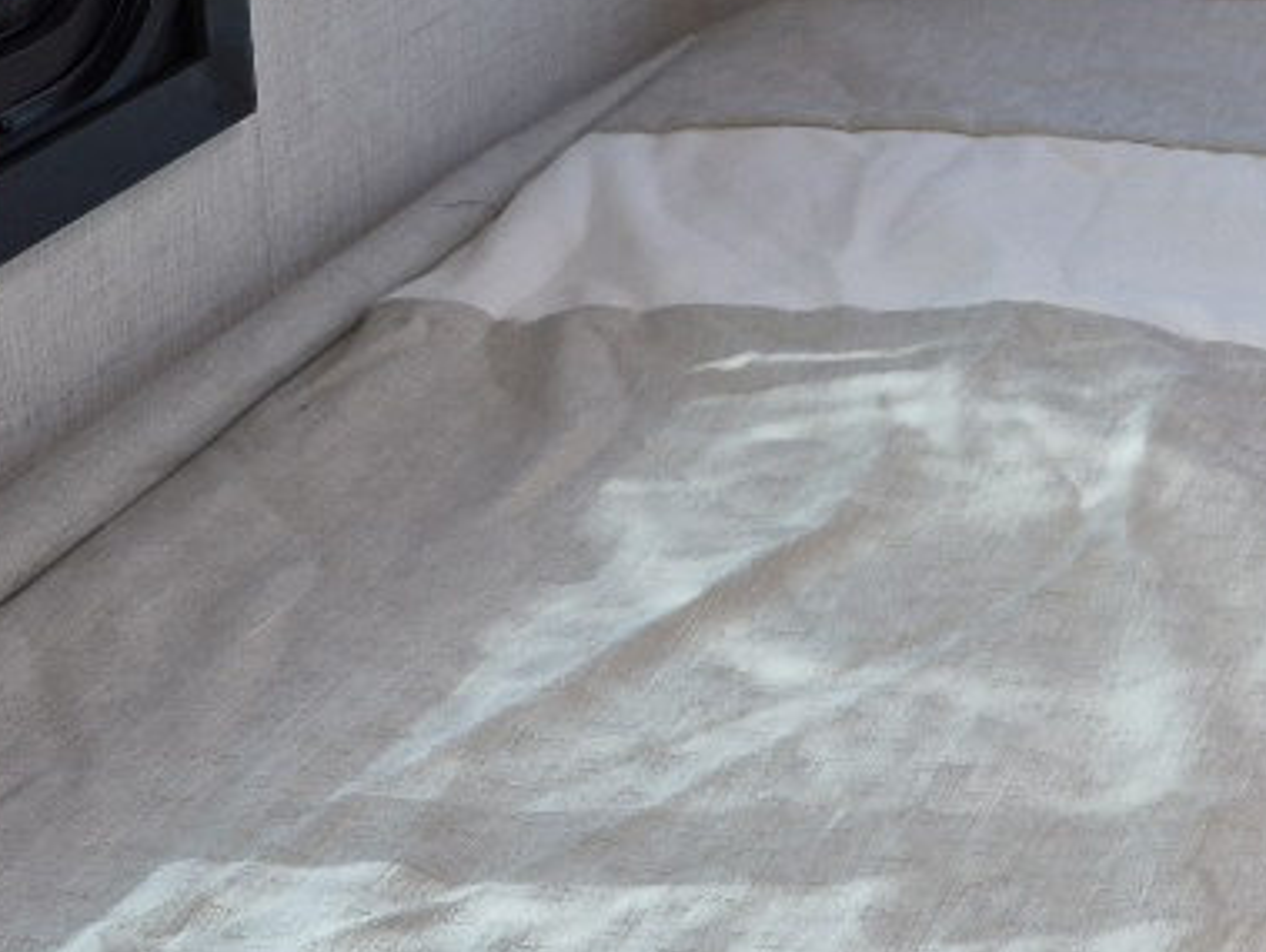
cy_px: -321
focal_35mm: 97
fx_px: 3551
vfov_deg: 14.6
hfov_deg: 18.8
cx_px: 1633
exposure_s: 1/182
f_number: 1.8
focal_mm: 5.4
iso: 64
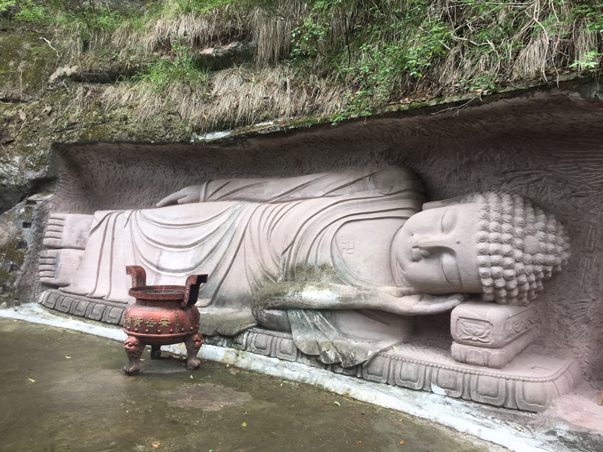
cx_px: 302
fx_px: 505
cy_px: 226
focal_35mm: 29
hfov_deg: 61.7
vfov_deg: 48.2
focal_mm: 4.15
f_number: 2.2
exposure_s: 1/50
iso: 25
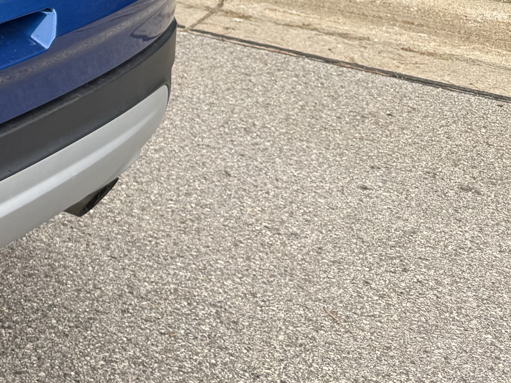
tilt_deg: -15.2
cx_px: -341
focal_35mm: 84
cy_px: -56
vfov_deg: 16.9
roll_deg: -1.9
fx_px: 1240
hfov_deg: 19.1
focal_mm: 6.76
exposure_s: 1/612
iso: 80
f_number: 1.78
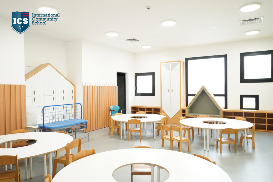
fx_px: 190
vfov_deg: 51.3
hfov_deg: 71.5
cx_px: 136
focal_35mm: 25
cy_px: 91
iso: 500
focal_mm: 17
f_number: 2.8
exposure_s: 1/100
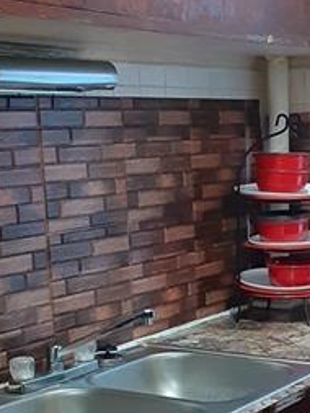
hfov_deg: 17.9
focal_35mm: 82
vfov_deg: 23.5
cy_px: 335
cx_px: 245
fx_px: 978
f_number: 1.9
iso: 250
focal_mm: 2.91
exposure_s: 1/24
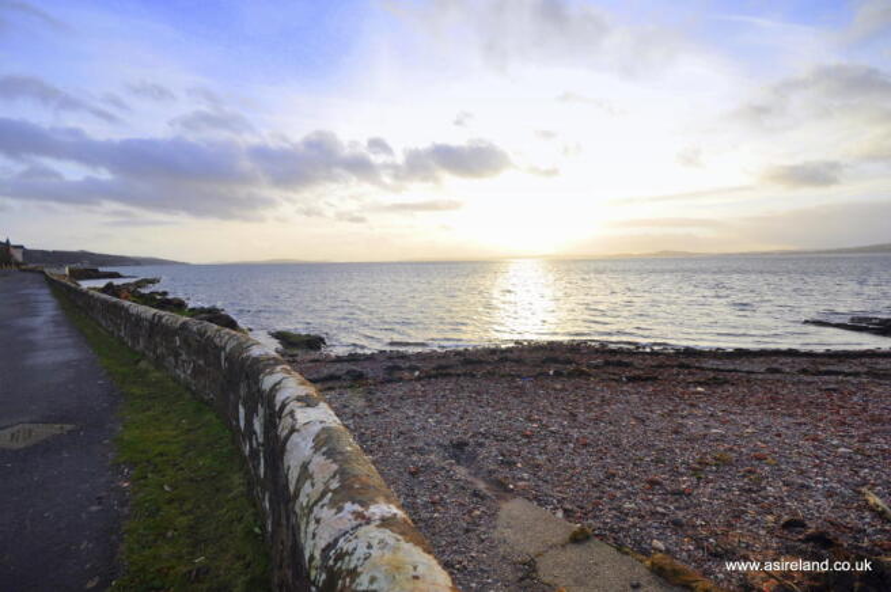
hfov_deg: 100.4
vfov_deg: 77.2
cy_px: 296
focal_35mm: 15
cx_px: 446
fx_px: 371
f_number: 8
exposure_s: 1/250
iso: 200
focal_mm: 10
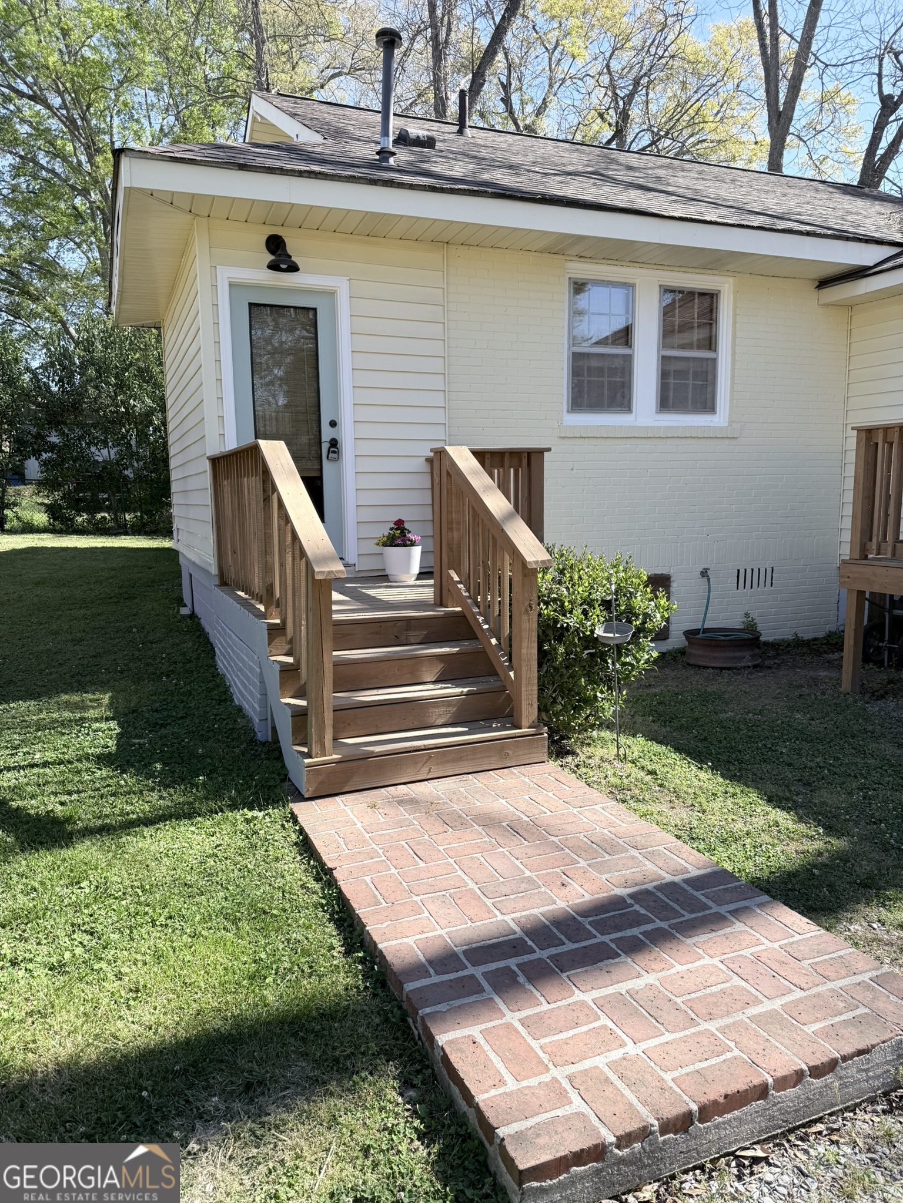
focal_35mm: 24
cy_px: 602
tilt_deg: -8.2
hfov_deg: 56.8
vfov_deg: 71.6
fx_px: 835
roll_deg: +0.8
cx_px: 452
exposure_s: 1/1522
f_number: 1.78
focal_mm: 6.76
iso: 80
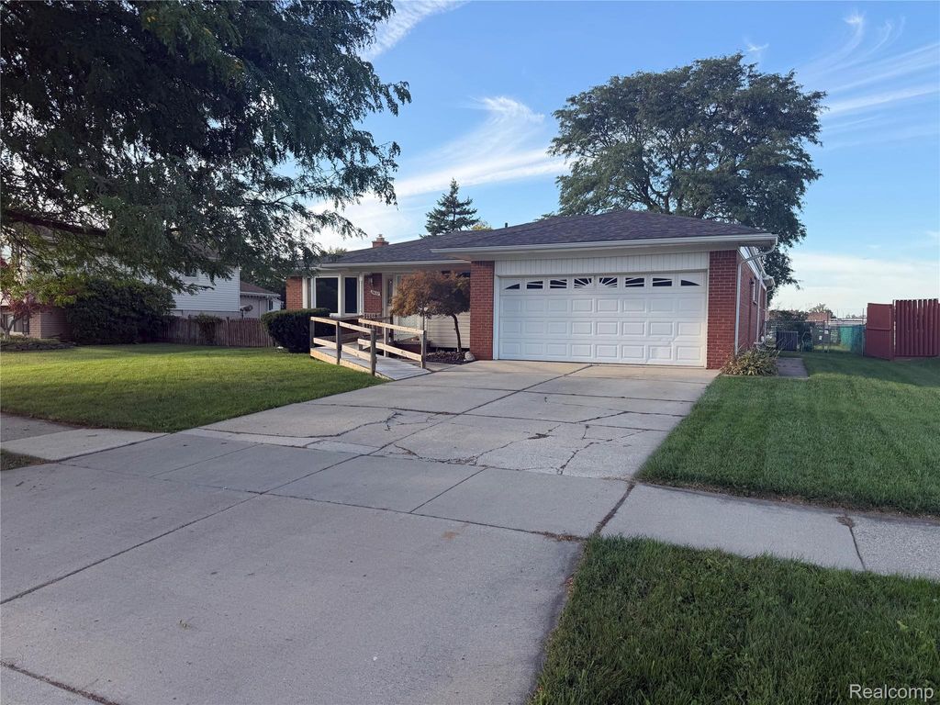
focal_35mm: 24
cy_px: 352
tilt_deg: -2.7
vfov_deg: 56.8
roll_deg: -0.6
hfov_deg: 71.6
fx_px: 652
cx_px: 470
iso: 80
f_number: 1.78
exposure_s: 1/1122
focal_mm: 6.76
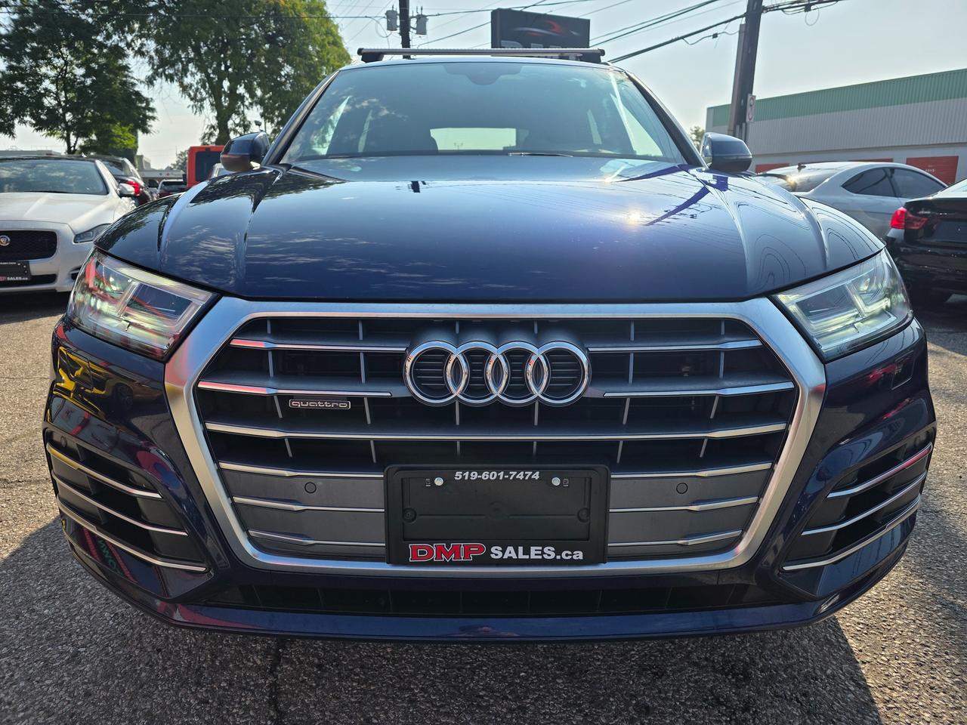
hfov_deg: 73.9
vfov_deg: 58.9
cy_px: 362
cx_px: 484
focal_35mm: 23
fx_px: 643
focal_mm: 6.3
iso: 80
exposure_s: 1/7333
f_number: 1.7
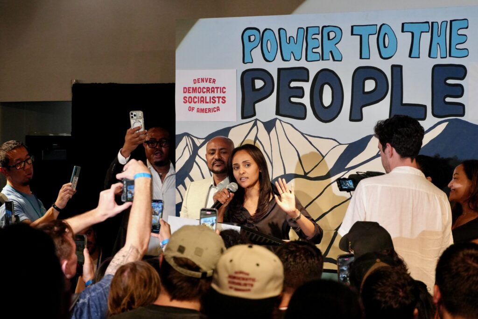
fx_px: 1474
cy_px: 160
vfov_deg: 12.3
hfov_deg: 18.4
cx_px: 239
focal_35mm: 111
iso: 2500
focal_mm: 74
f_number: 5.6
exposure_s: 1/160
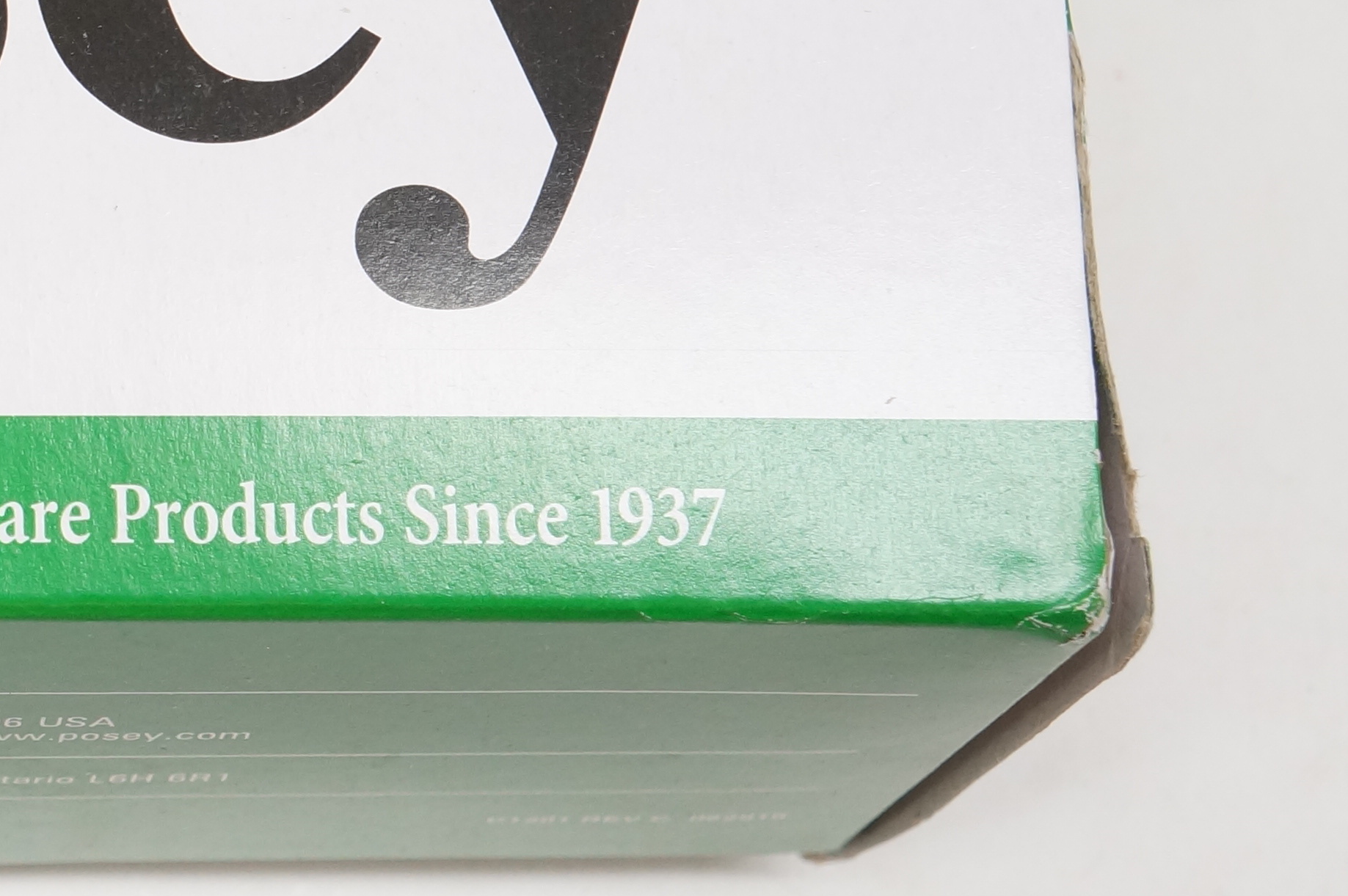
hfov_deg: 15.6
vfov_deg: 10.9
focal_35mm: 124
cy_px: 5
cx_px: -423
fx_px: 4651
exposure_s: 1/100
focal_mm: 31
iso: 800
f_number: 7.1
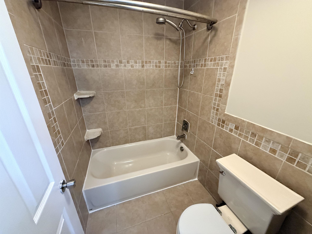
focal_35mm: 14
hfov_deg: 102.1
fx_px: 126
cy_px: 117
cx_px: 156
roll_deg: +0.0
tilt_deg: -19.3
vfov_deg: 85.7
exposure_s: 1/60
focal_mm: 2.22
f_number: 2.2
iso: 1000
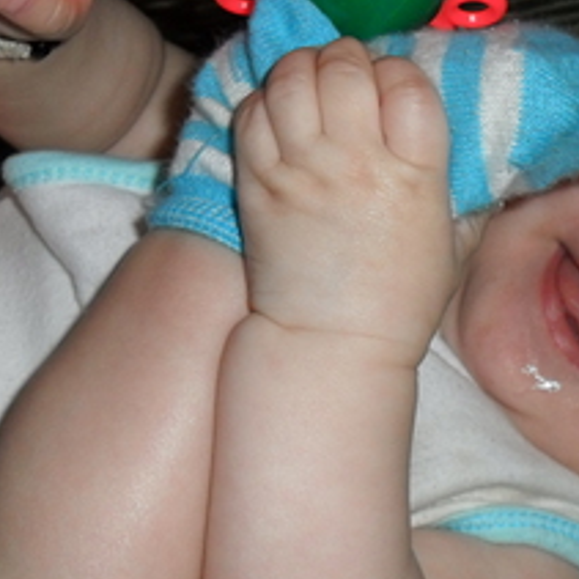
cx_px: 499
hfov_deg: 20.5
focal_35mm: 83
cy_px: 357
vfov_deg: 20.9
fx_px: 1571
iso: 200
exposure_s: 1/45
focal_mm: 7.8
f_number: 4.5
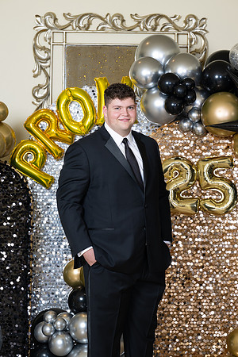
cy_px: 178
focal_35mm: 135
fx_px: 1339
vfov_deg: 15.2
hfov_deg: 10.2
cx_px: 119
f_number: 8
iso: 320
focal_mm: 135
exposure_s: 1/100
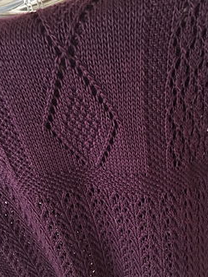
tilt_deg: -37.8
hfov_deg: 33.6
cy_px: 179
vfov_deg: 43.4
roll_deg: +17.4
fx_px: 344
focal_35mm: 43
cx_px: 104
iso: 100
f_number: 2.2
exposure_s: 1/10
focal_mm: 4.15
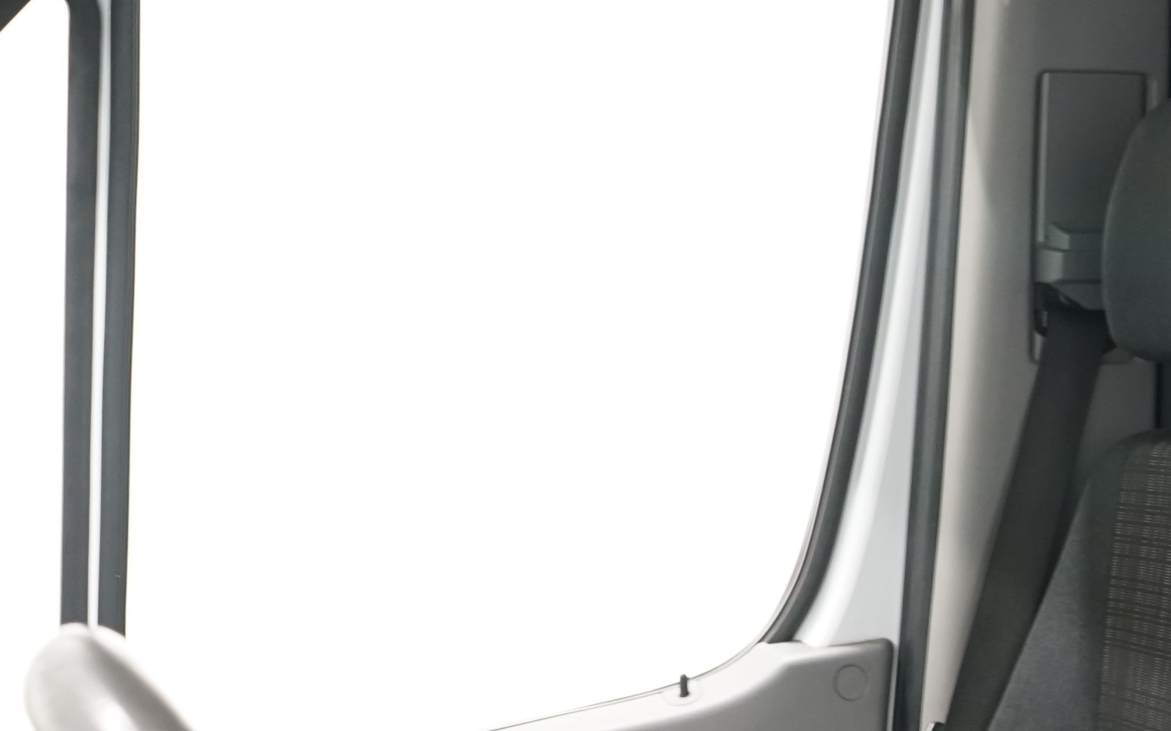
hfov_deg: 22.3
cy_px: 1146
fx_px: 2808
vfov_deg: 13.8
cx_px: 1265
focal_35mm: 88
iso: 800
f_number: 5.6
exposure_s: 1/4
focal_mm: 29
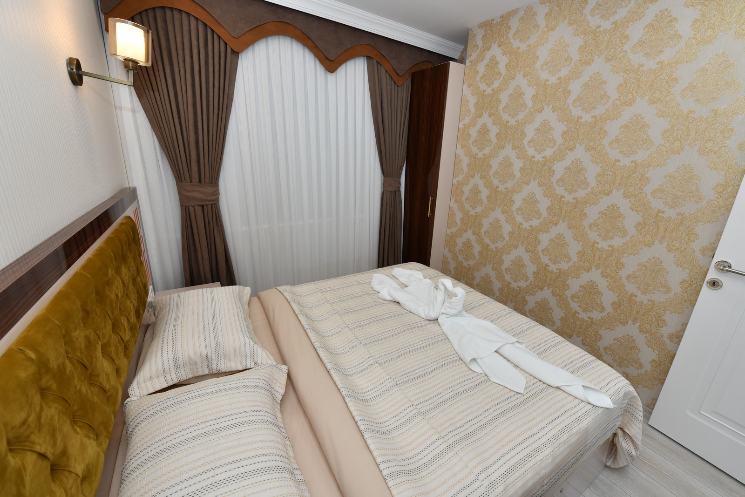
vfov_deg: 81.2
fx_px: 290
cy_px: 248
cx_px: 372
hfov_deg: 104.2
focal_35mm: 14
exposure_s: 1/50
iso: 320
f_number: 9
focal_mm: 14
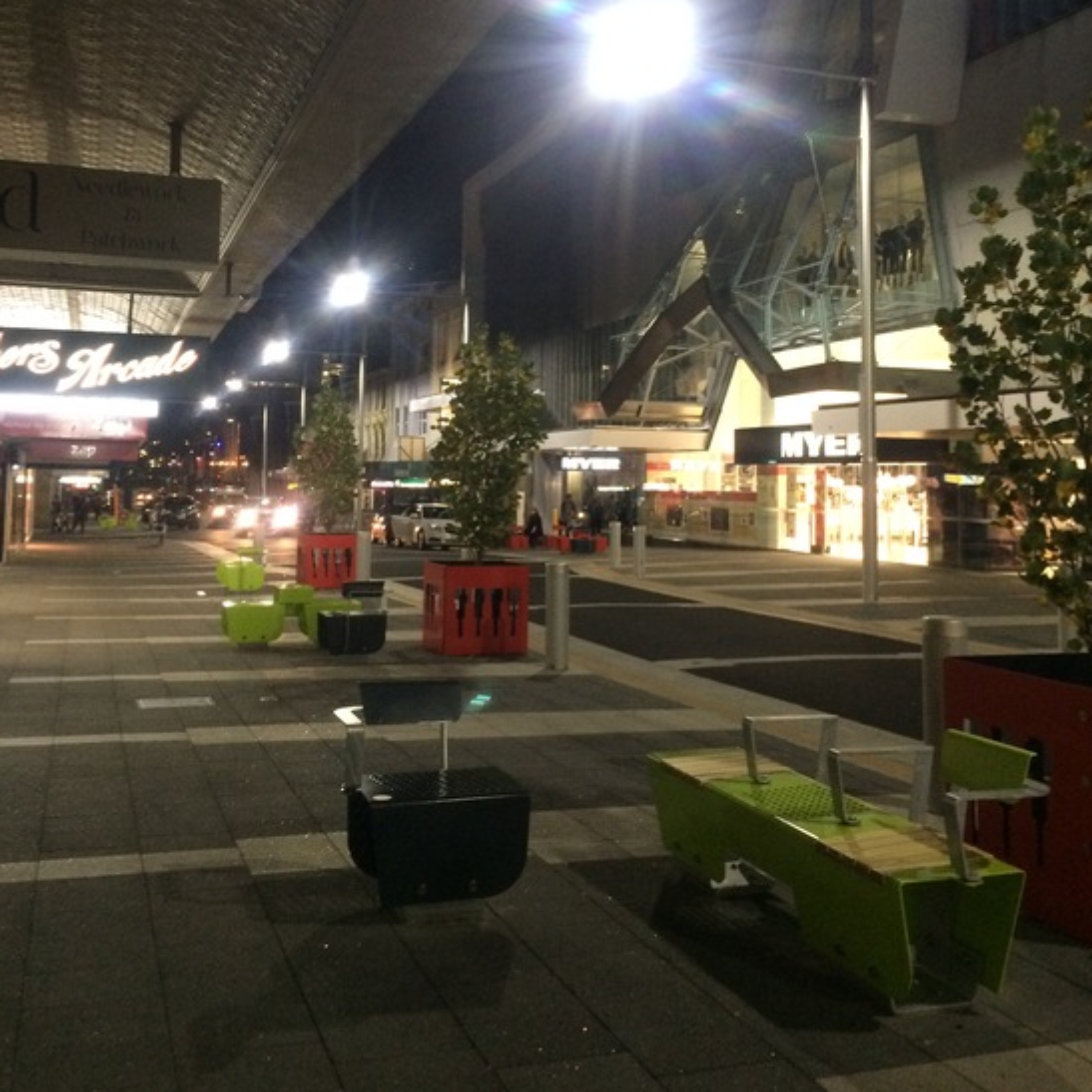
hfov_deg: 47.2
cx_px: 539
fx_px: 1249
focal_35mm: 35
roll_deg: -0.8
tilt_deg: +0.6
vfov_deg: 46.7
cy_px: 394
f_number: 2.2
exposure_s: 1/25
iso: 250
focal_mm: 4.15
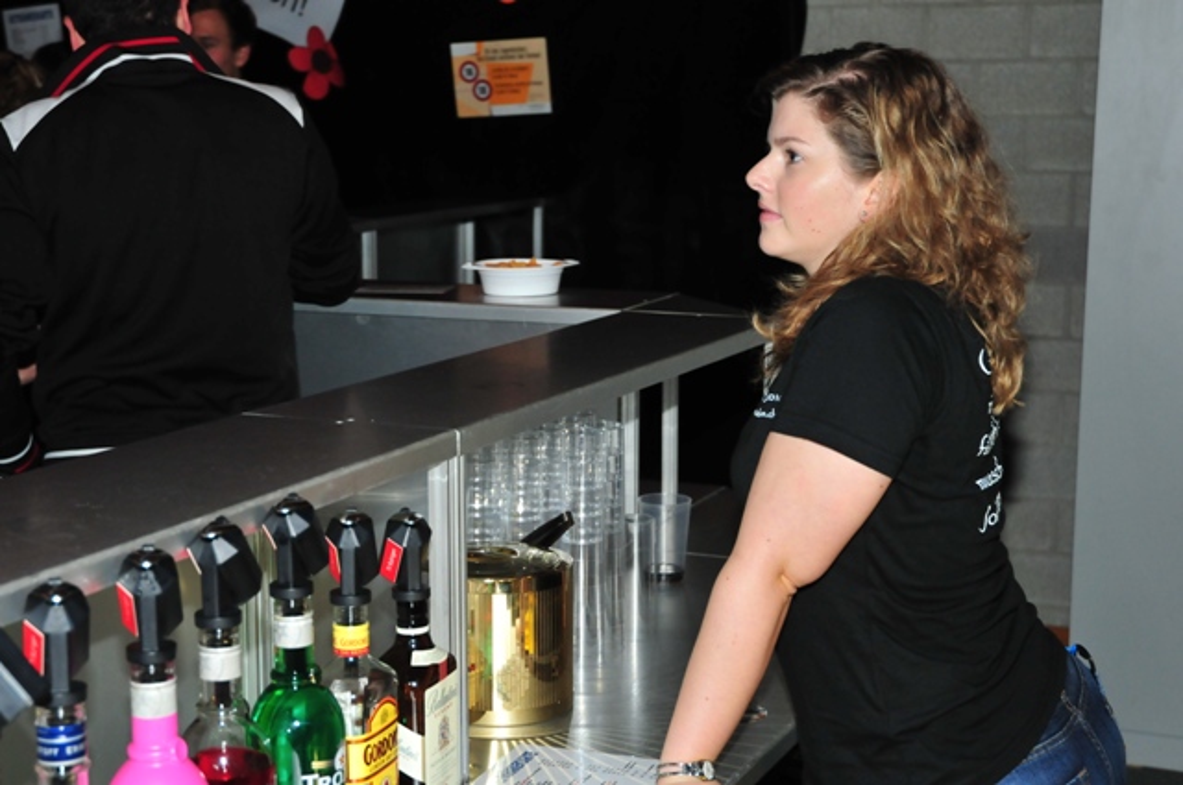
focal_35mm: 60
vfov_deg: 22.6
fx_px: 1969
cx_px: 592
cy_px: 392
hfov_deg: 33.4
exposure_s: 1/60
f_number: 4.2
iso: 800
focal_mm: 40
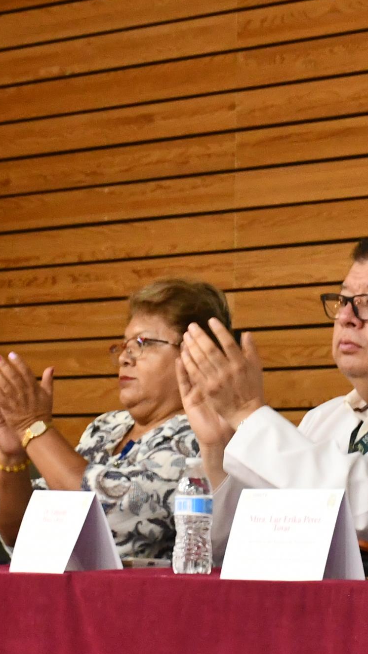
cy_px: 335
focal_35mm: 208
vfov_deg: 10.4
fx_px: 3609
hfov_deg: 5.8
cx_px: 324
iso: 2000
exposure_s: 1/40
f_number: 5.6
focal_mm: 42
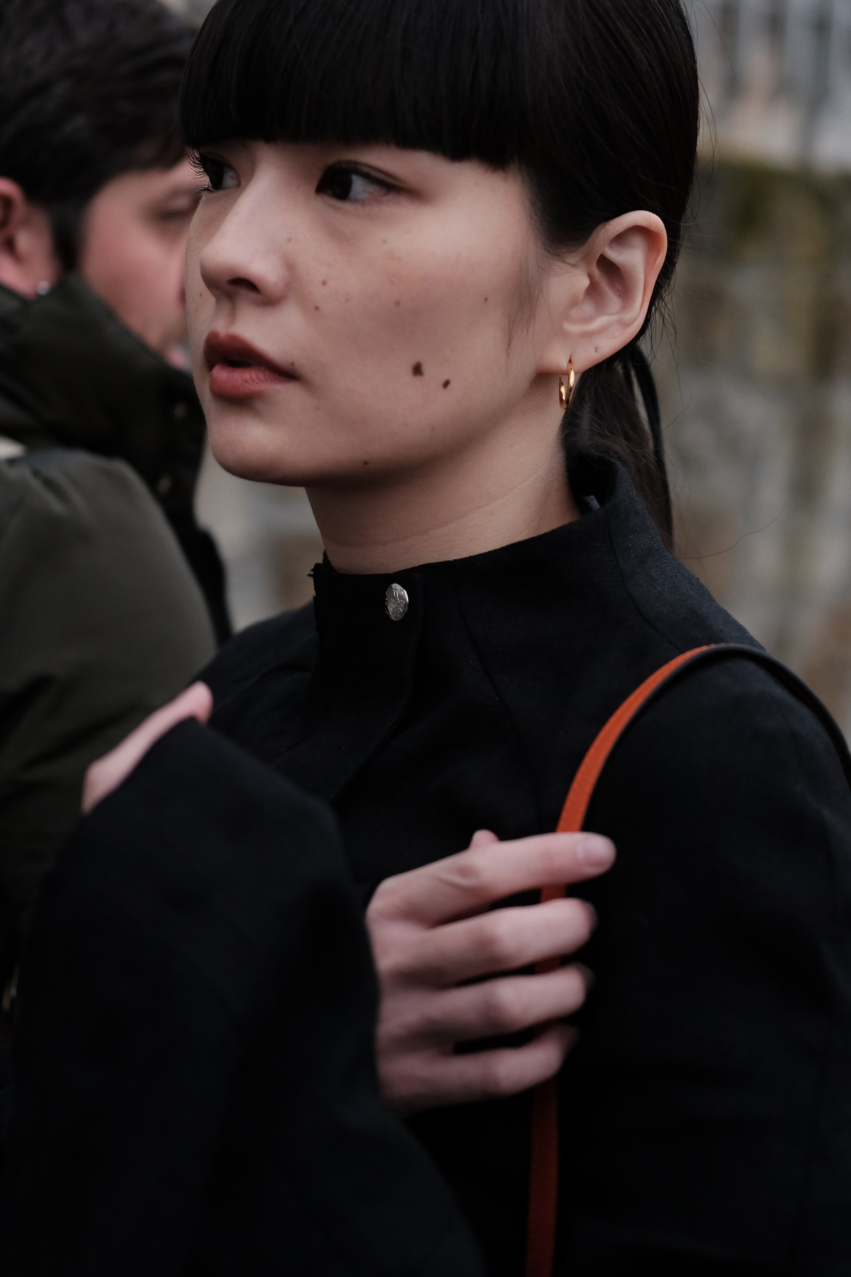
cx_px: 436
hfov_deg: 20.6
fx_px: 2340
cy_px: 520
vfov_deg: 30.4
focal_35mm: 66
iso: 800
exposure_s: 1/4000
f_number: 2
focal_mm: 35
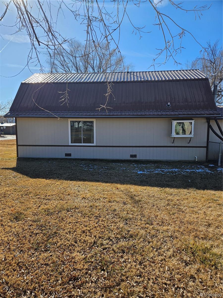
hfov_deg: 58.9
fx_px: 198
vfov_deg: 73.9
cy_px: 149
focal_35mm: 23
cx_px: 112
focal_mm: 5.4
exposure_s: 1/1387
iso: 25
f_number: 1.8
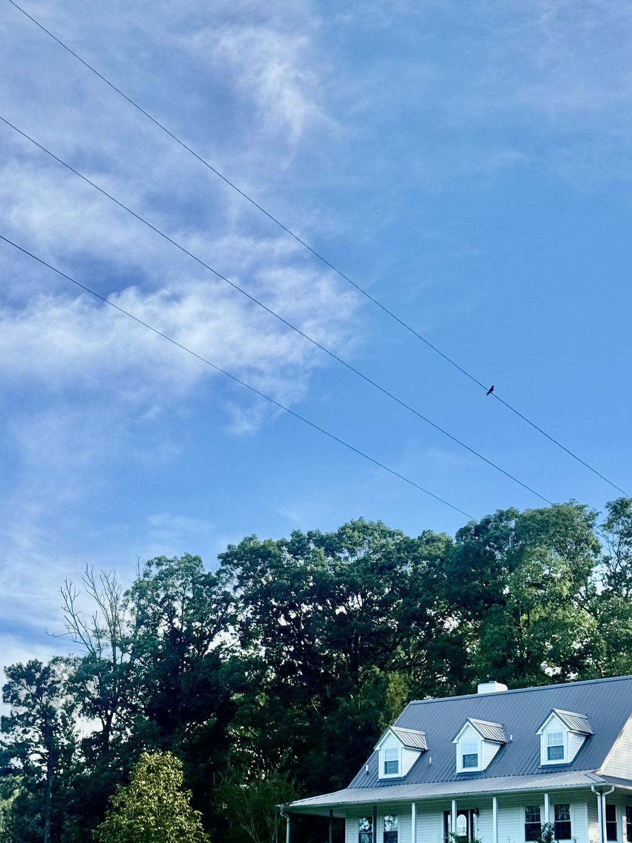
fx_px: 1631
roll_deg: -0.8
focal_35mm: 67
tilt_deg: +14.0
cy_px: 539
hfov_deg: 21.9
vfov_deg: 28.8
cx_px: 366
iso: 64
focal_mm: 6.76
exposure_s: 1/2513
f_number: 1.78
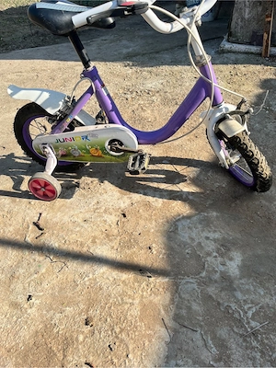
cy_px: 184
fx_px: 276
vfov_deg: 67.3
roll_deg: +0.1
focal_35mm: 26
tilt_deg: -38.3
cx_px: 138
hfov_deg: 53.1
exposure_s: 1/2062
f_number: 1.6
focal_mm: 5.1
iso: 50
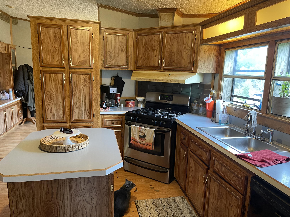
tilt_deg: -8.5
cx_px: 145
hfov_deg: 69.4
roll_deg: -0.8
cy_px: 108
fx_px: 209
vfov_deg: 54.9
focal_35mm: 25
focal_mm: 5.1
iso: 320
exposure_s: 1/60
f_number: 1.6
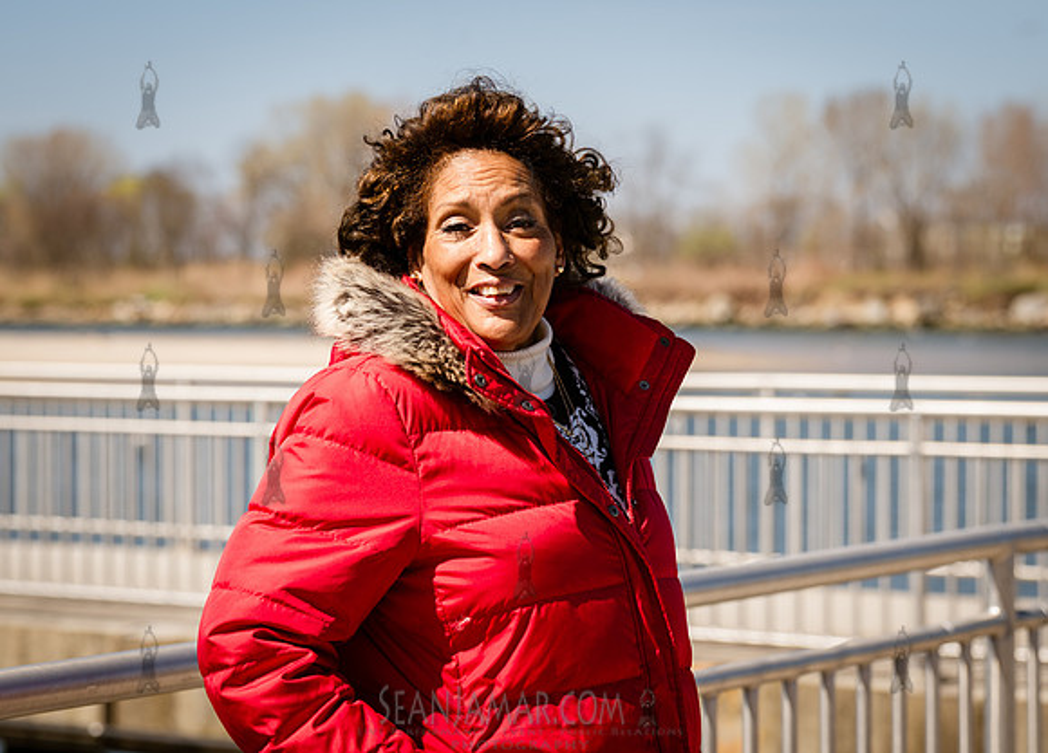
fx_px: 3085
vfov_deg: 13.9
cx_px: 586
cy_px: 340
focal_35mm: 103
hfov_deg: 19.3
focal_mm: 84
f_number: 4
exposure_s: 1/500
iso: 64
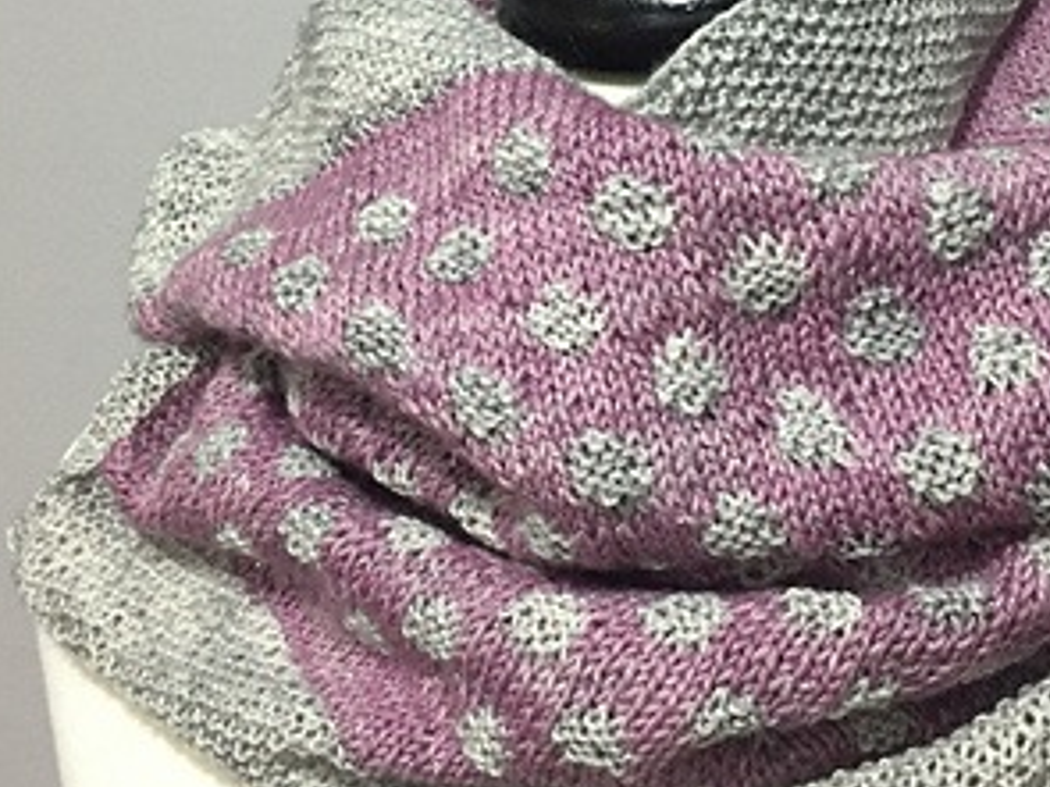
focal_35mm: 63
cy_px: 210
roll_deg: +0.6
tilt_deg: -4.5
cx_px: 594
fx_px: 1910
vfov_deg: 23.1
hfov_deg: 30.7
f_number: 2.2
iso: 160
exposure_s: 1/30
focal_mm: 4.15
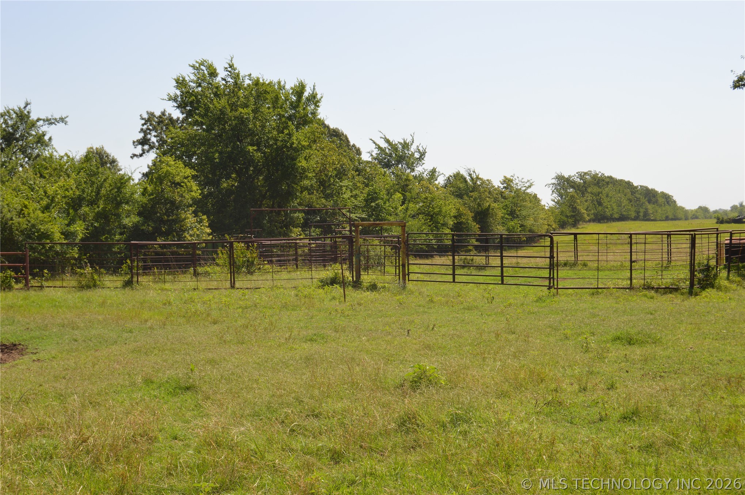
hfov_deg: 41.2
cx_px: 372
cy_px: 248
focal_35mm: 48
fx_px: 992
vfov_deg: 28.0
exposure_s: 1/200
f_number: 9
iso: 100
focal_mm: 32
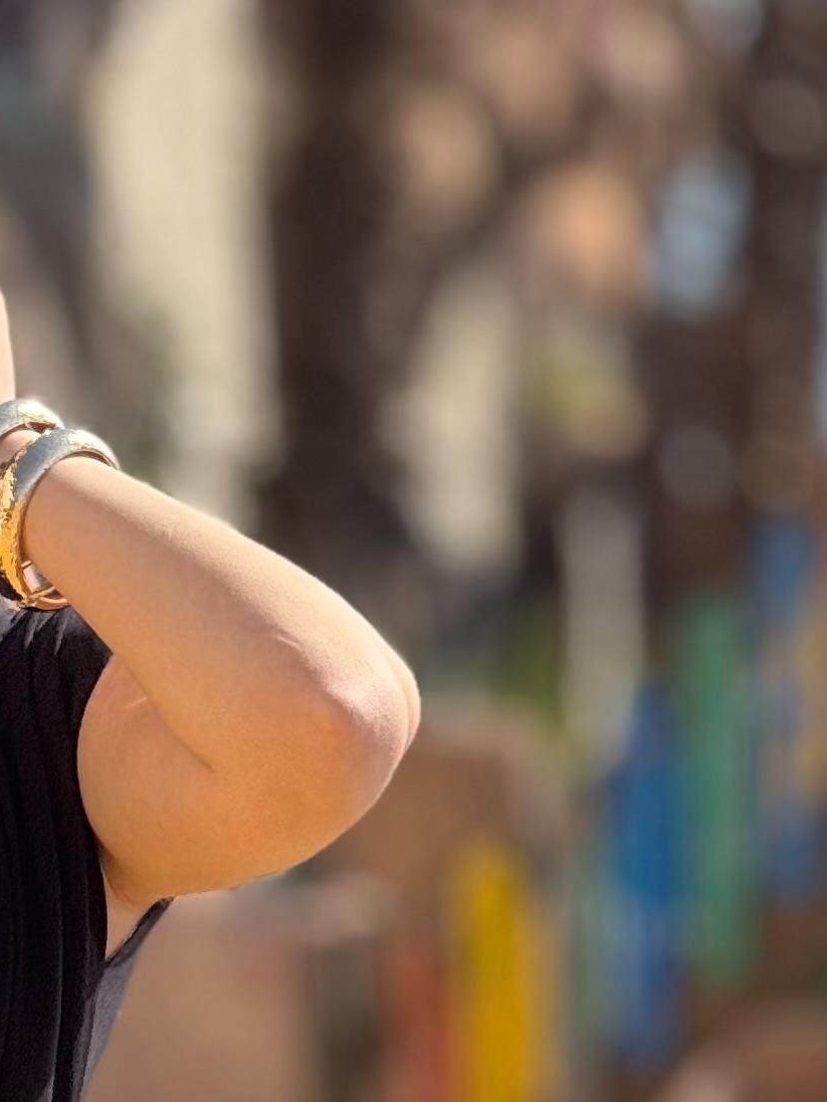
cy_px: 1720
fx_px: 14045
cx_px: -552
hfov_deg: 3.4
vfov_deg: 4.5
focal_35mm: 441
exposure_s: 1/1451
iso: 50
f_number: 2.8
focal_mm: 15.66
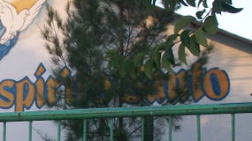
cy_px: 153
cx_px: -64
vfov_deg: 6.3
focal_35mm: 193
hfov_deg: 10.9
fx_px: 1289
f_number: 3.8
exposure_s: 1/125
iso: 80
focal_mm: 11.6
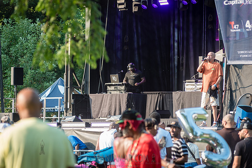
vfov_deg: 6.7
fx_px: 1441
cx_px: 124
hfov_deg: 10.0
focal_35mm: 206
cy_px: 84
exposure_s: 1/400
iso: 500
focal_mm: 200
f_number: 4.5
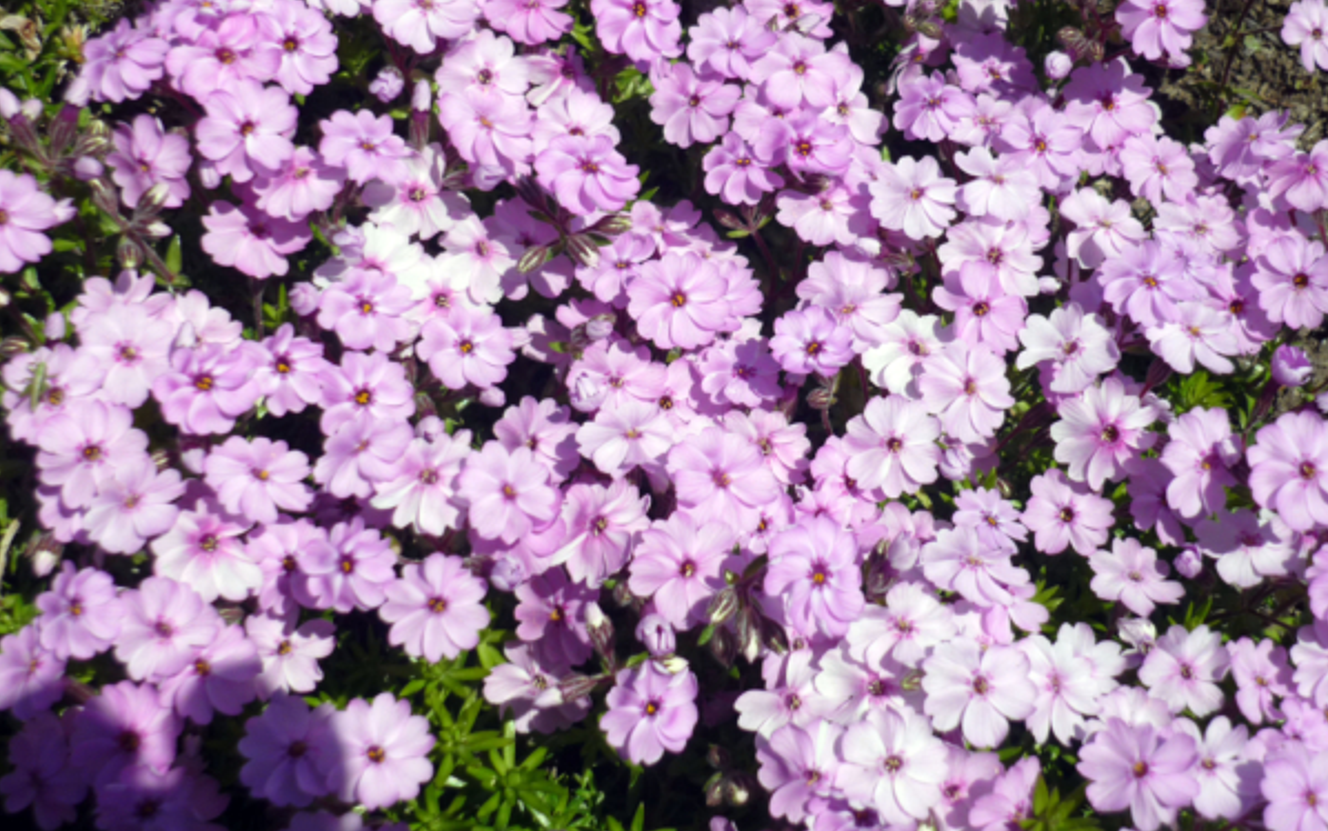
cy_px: 344
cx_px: 664
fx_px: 1810
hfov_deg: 40.3
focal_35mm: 50
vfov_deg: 25.8
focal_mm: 7.8
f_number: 9
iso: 100
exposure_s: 1/320
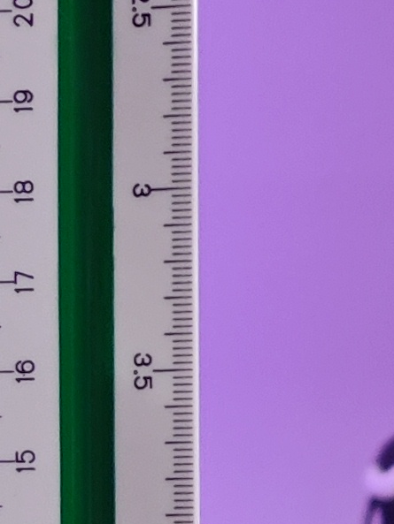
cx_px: -460
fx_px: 6675
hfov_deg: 3.3
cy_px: 607
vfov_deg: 4.5
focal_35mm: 440
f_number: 2.4
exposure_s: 1/22.6
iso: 400
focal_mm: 7.48
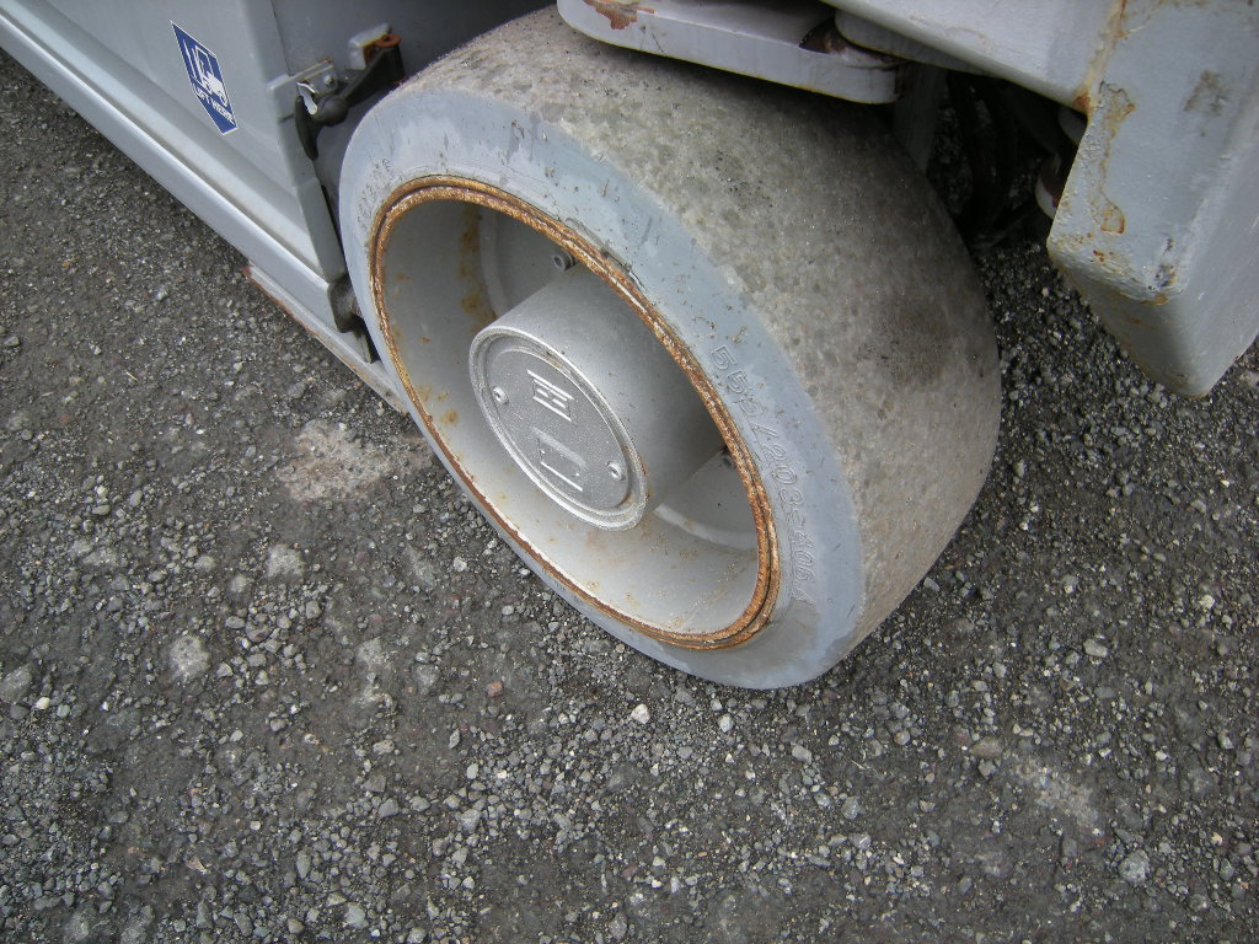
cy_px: 472
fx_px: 1018
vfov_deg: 49.7
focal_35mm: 28
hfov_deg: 63.4
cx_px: 630
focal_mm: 4.7
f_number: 2.8
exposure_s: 1/126
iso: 64
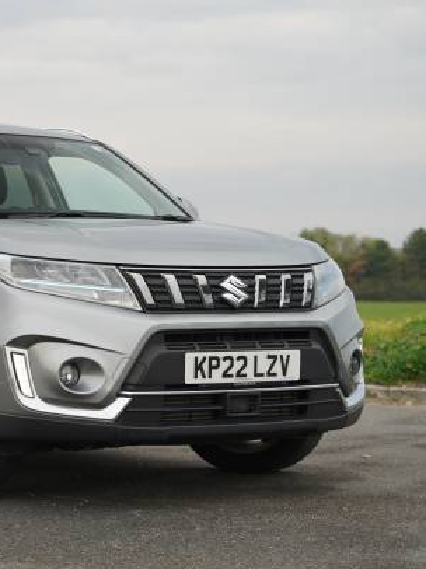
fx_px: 1596
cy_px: 279
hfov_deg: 15.0
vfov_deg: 20.2
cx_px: 25
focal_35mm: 97
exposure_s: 1/100
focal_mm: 64.1
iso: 100
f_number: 4
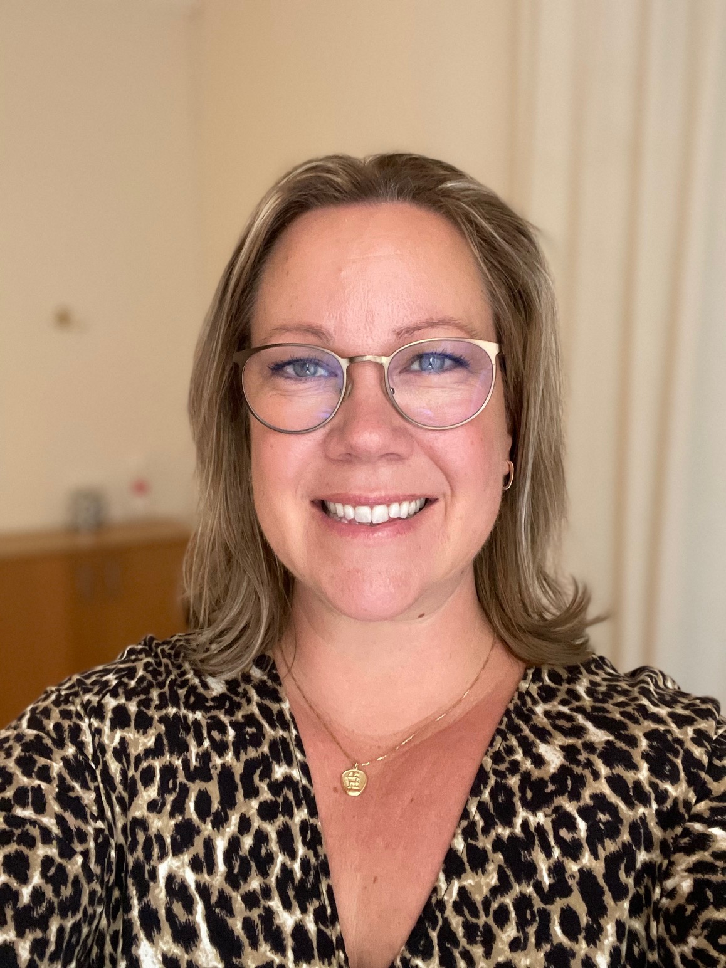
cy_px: 484
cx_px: 363
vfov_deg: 60.0
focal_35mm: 30
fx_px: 839
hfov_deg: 46.8
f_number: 2.2
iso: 400
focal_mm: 2.71
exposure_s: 1/33
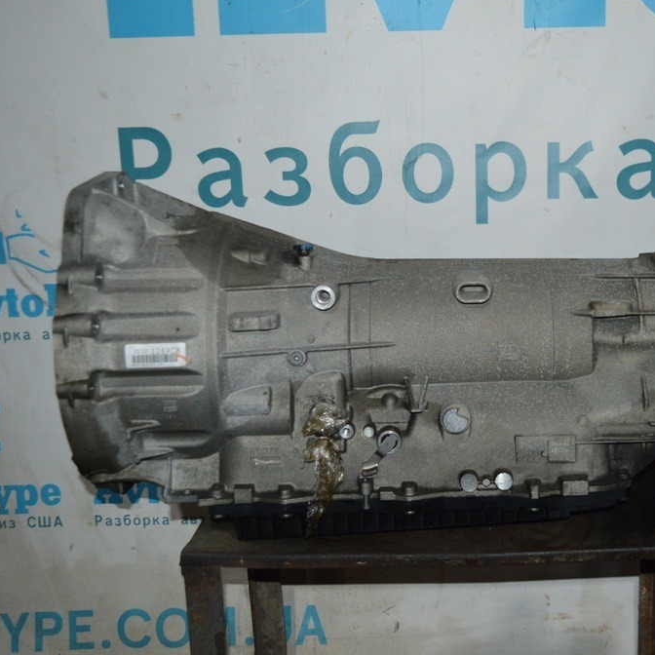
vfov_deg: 37.8
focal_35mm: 45
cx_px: 435
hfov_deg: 37.4
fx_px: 956
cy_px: 324
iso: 1400
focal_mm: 23
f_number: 3.8
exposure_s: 1/30
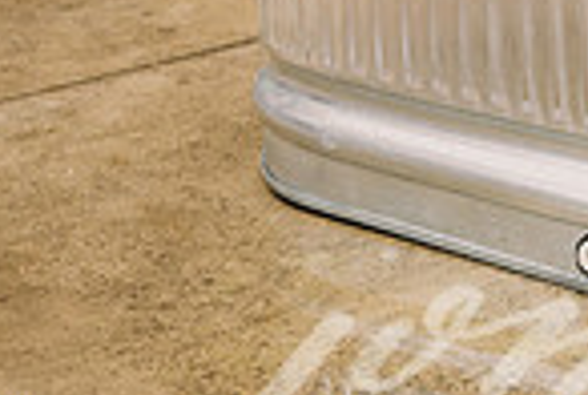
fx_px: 2111
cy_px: -119
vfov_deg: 10.4
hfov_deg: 14.1
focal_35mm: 129
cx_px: 1047
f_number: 3.5
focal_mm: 32.5
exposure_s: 1/1250
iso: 800
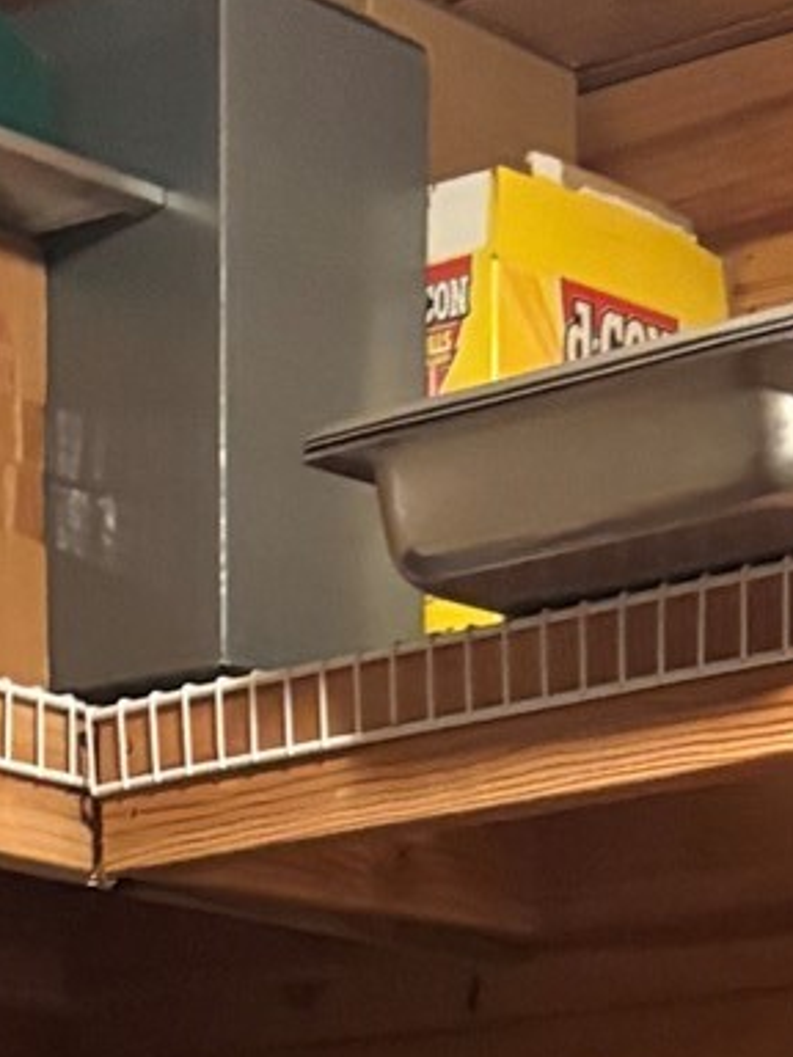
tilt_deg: -12.9
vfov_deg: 12.0
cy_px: 2587
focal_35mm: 130
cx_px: 388
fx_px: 3971
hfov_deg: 11.4
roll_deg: -0.4
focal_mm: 5.96
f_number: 1.6
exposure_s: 1/30
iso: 640
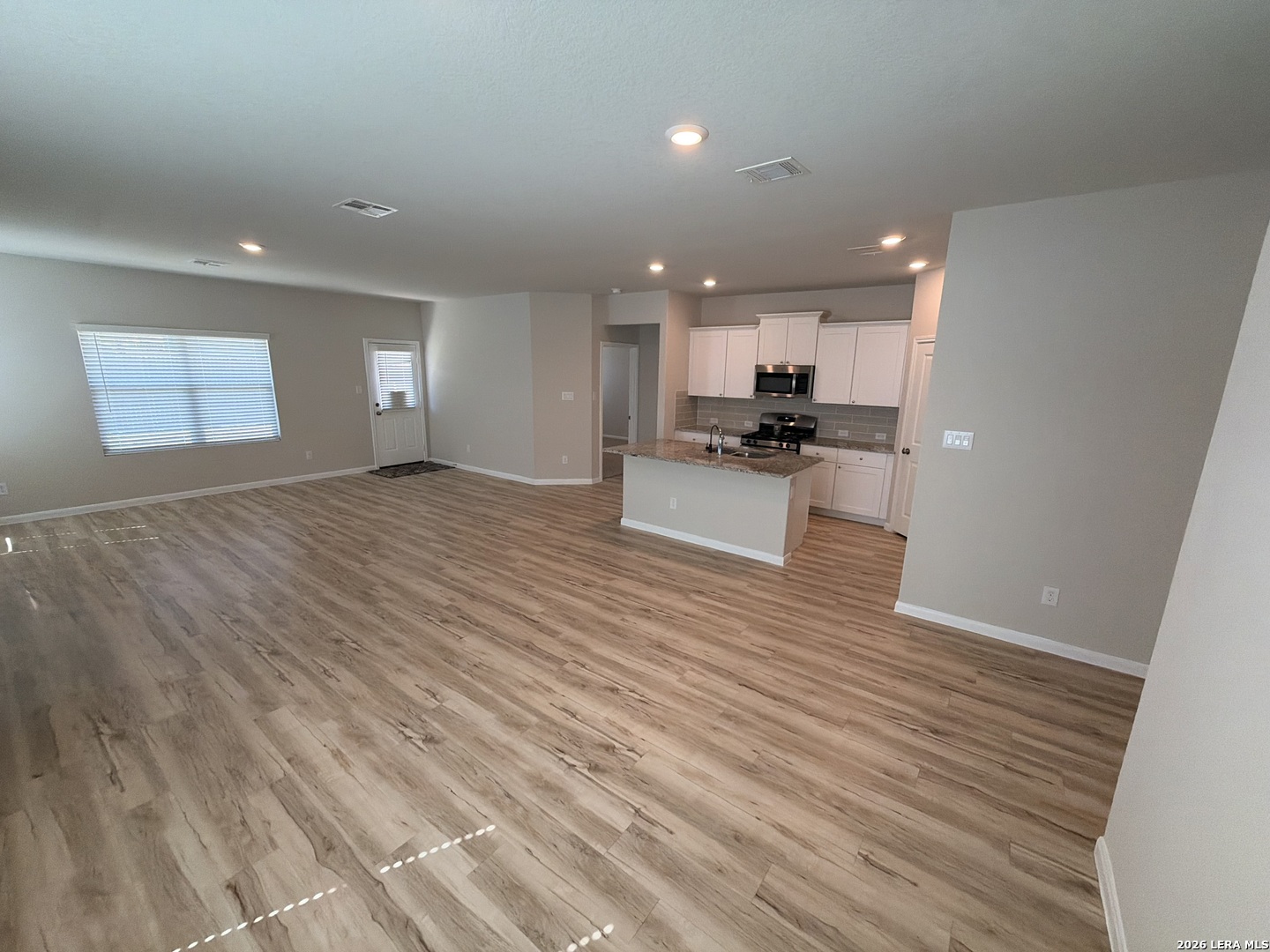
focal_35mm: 14
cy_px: 476
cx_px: 635
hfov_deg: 102.1
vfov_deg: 85.7
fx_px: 514
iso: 160
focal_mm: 2.22
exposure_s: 1/120
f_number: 2.2
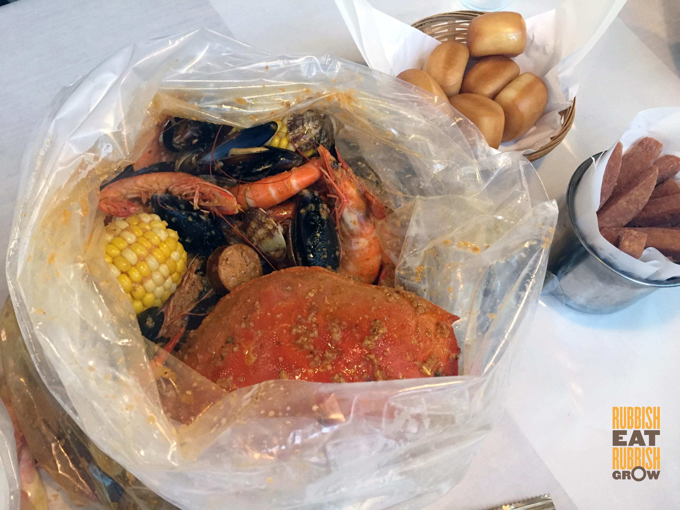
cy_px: 255
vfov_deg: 48.2
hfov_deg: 61.7
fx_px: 570
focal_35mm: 29
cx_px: 340
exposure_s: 1/33
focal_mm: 4.15
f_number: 2.2
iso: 200
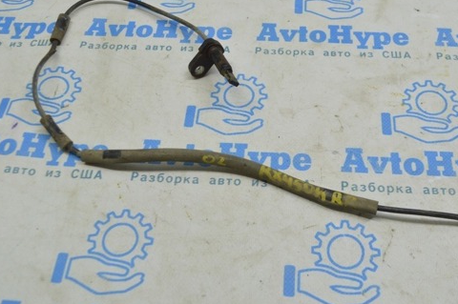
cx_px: 247
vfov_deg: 30.3
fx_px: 559
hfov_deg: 44.5
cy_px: 113
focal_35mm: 44
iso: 400
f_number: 5.6
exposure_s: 1/40
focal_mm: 22
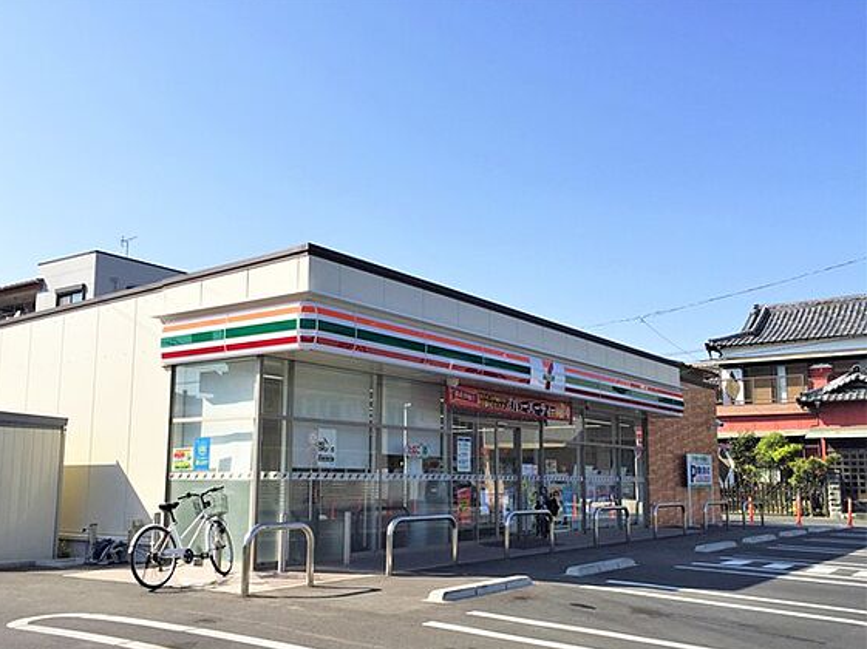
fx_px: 776
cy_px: 339
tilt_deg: +8.7
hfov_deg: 58.3
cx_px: 405
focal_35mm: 31
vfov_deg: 45.4
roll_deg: -1.3
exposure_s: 1/1883
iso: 32
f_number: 2.2
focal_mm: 4.15
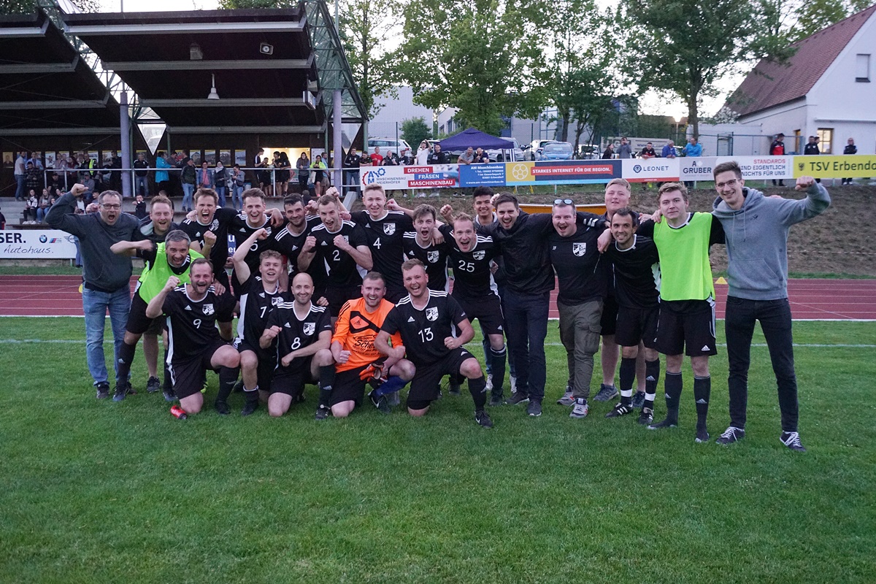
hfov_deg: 61.9
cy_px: 292
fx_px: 730
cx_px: 438
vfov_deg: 43.6
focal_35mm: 30
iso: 3200
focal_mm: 20
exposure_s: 1/60
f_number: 3.5
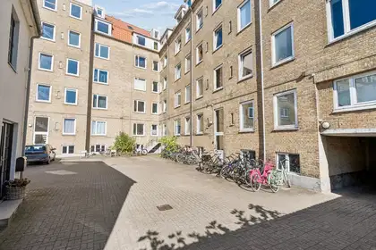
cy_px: 125
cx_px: 188
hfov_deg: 96.7
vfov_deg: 73.7
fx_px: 167
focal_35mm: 16
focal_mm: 16
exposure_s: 1/160
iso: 250
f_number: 16
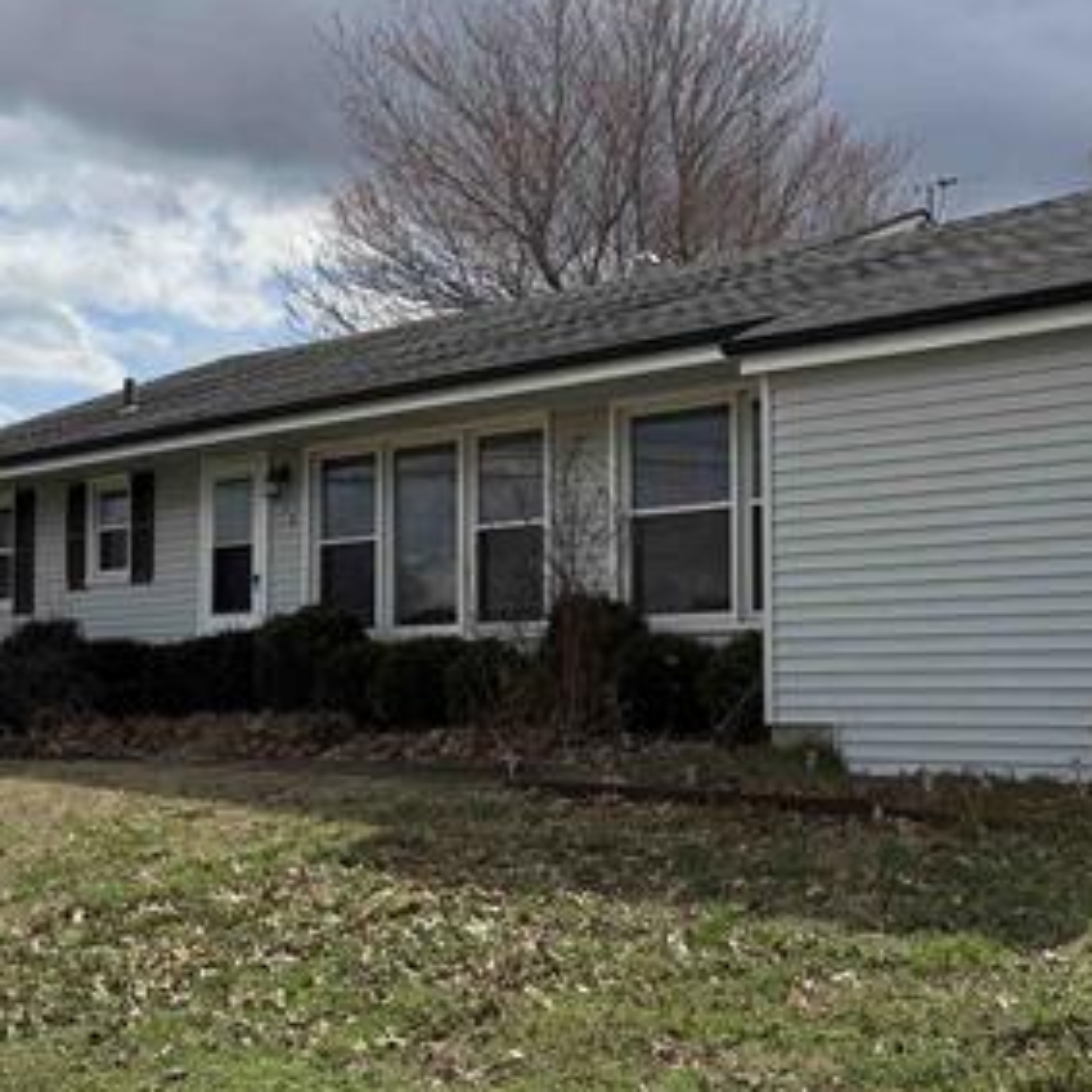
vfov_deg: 35.3
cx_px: 864
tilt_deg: +3.0
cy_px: 575
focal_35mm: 48
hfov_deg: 34.3
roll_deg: +0.8
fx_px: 1713
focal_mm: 6.76
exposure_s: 1/7353
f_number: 1.78
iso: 100
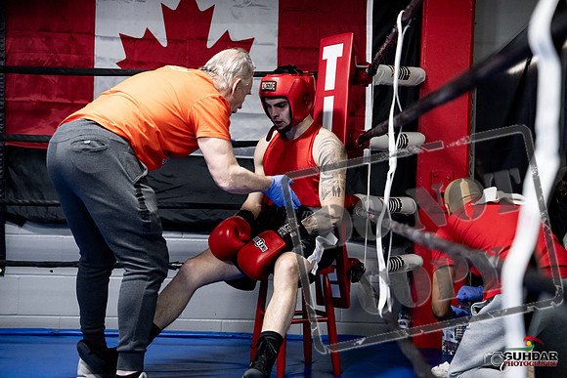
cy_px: 189
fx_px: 1103
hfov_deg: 28.8
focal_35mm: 70
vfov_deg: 19.5
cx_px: 284
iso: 8000
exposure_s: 1/1000
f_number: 2.8
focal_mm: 70
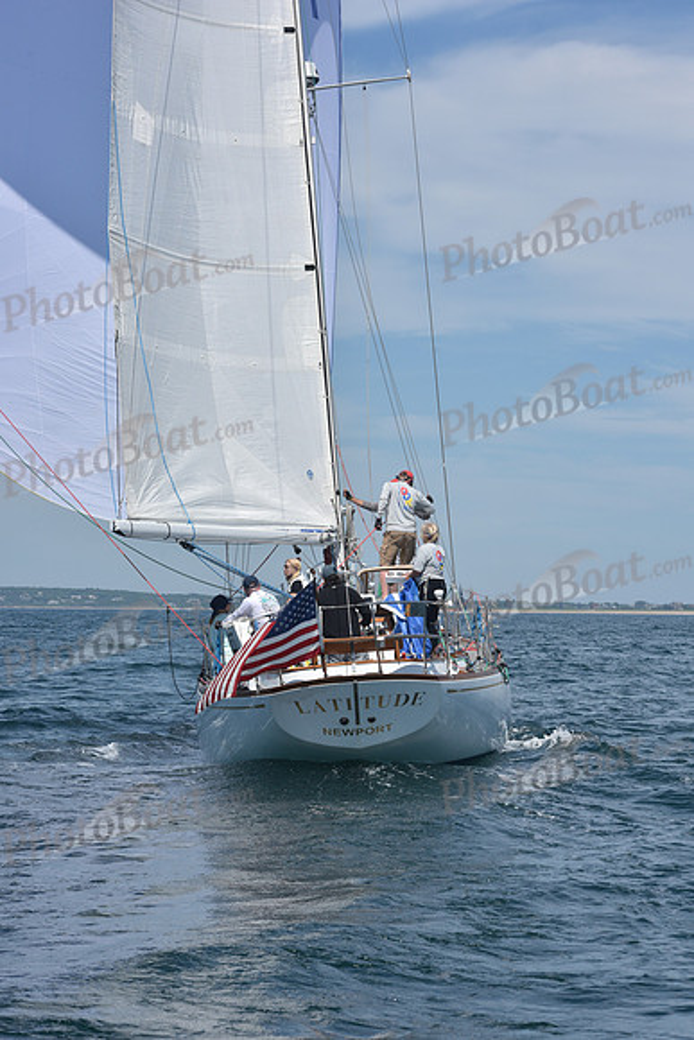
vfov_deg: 21.5
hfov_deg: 14.4
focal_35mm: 95
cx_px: 347
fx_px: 2745
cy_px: 520
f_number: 11
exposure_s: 1/800
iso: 250
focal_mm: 95
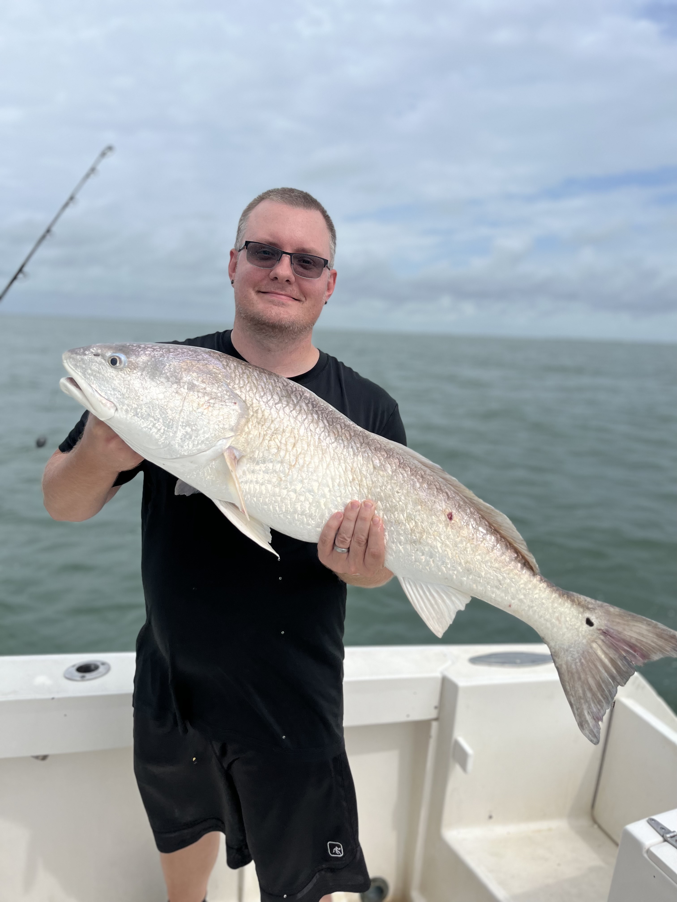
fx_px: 678
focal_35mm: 26
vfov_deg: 67.3
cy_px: 451
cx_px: 338
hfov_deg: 53.1
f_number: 1.6
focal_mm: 5.1
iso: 50
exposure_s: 1/5076
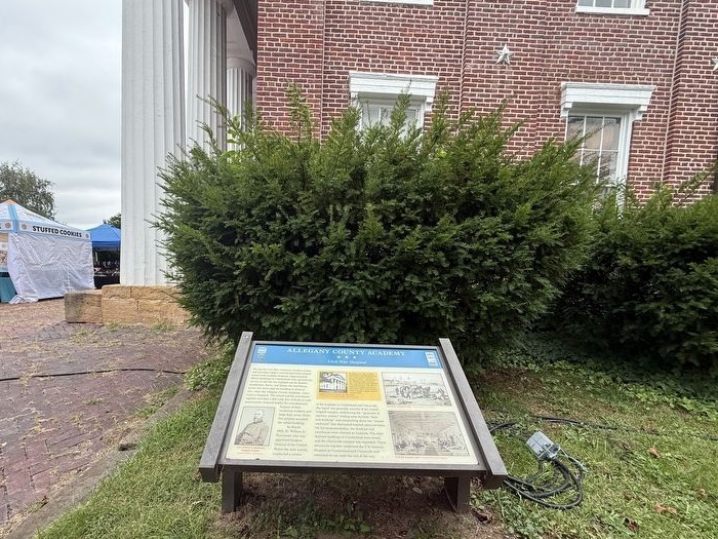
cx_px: 331
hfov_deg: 94.3
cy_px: 301
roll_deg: -3.4
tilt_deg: -4.2
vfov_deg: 77.8
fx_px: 332
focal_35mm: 16
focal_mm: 2.22
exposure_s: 1/239
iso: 50
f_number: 2.2
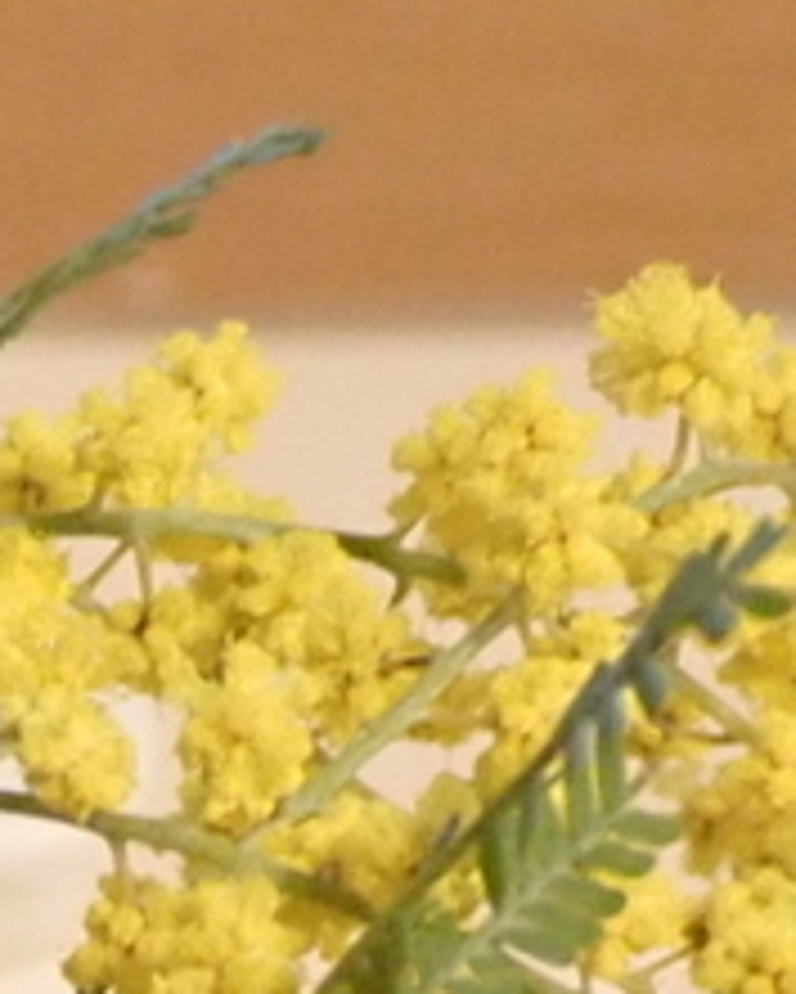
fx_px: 5621
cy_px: 1844
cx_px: -1345
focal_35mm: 191
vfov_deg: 9.6
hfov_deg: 7.4
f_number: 2.5
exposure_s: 1/30
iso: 800
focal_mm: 6.37
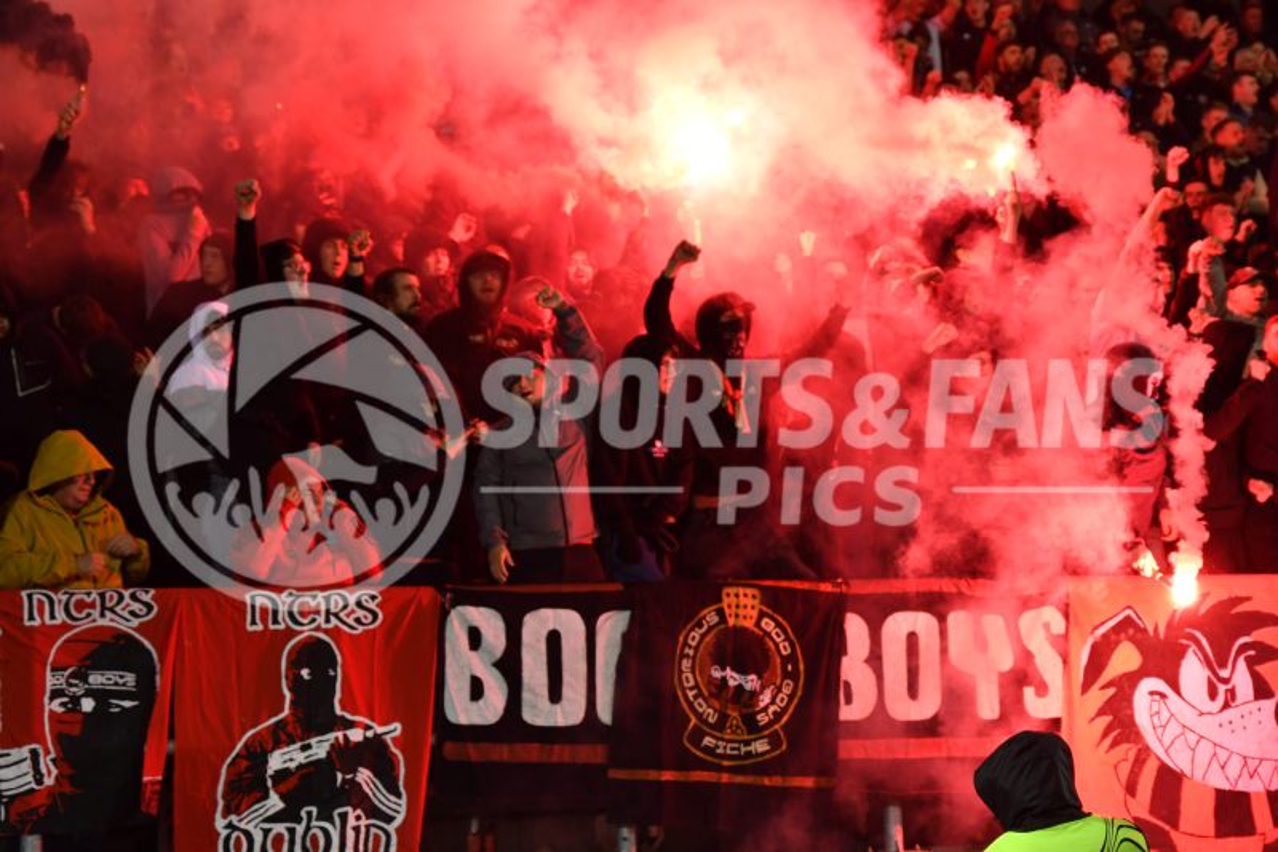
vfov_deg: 17.5
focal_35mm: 78
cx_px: 639
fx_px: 2768
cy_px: 426
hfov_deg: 26.0
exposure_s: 1/640
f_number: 2.8
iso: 640
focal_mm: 52
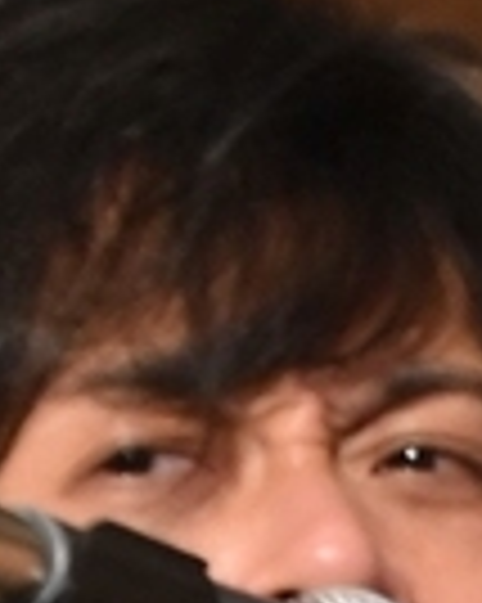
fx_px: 8587
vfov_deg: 3.8
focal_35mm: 481
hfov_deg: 3.2
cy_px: 2367
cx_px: 703
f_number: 4.5
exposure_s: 1/60
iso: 1800
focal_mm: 38
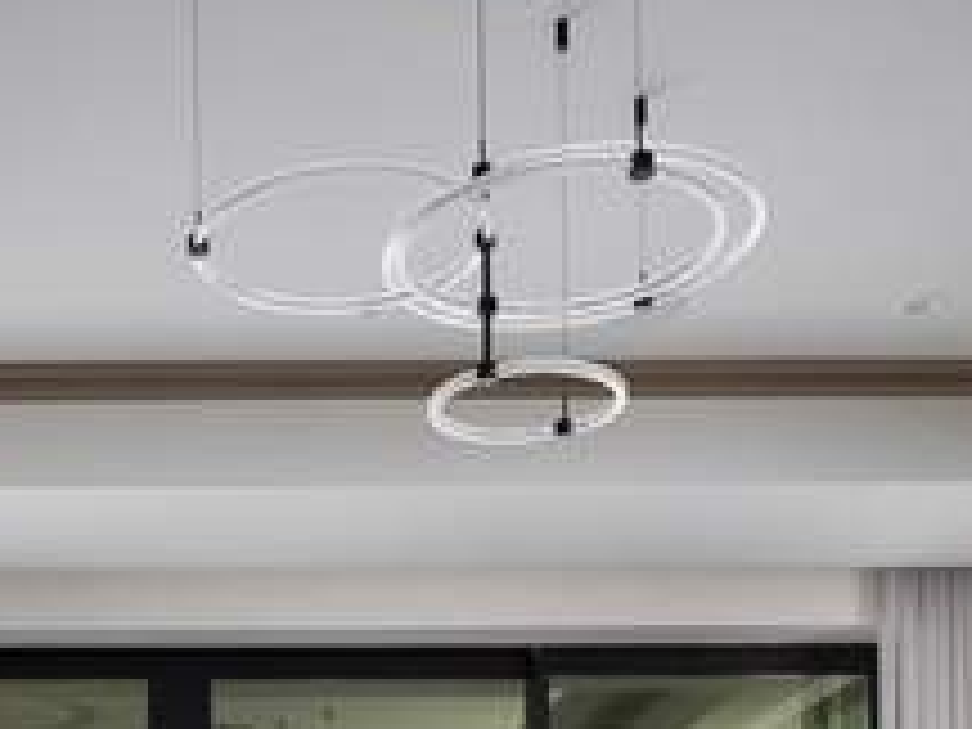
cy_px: 1087
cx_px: 94
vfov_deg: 19.5
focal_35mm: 66
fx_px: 1847
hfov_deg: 28.3
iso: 100
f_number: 8
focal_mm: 18.5
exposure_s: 1/125
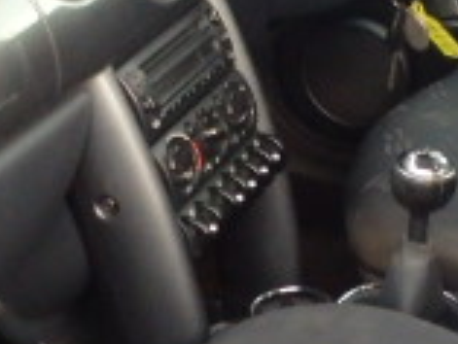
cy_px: 149
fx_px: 1509
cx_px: 379
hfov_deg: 17.1
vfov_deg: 13.0
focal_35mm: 114
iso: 1000
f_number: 3.9
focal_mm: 5
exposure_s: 1/30
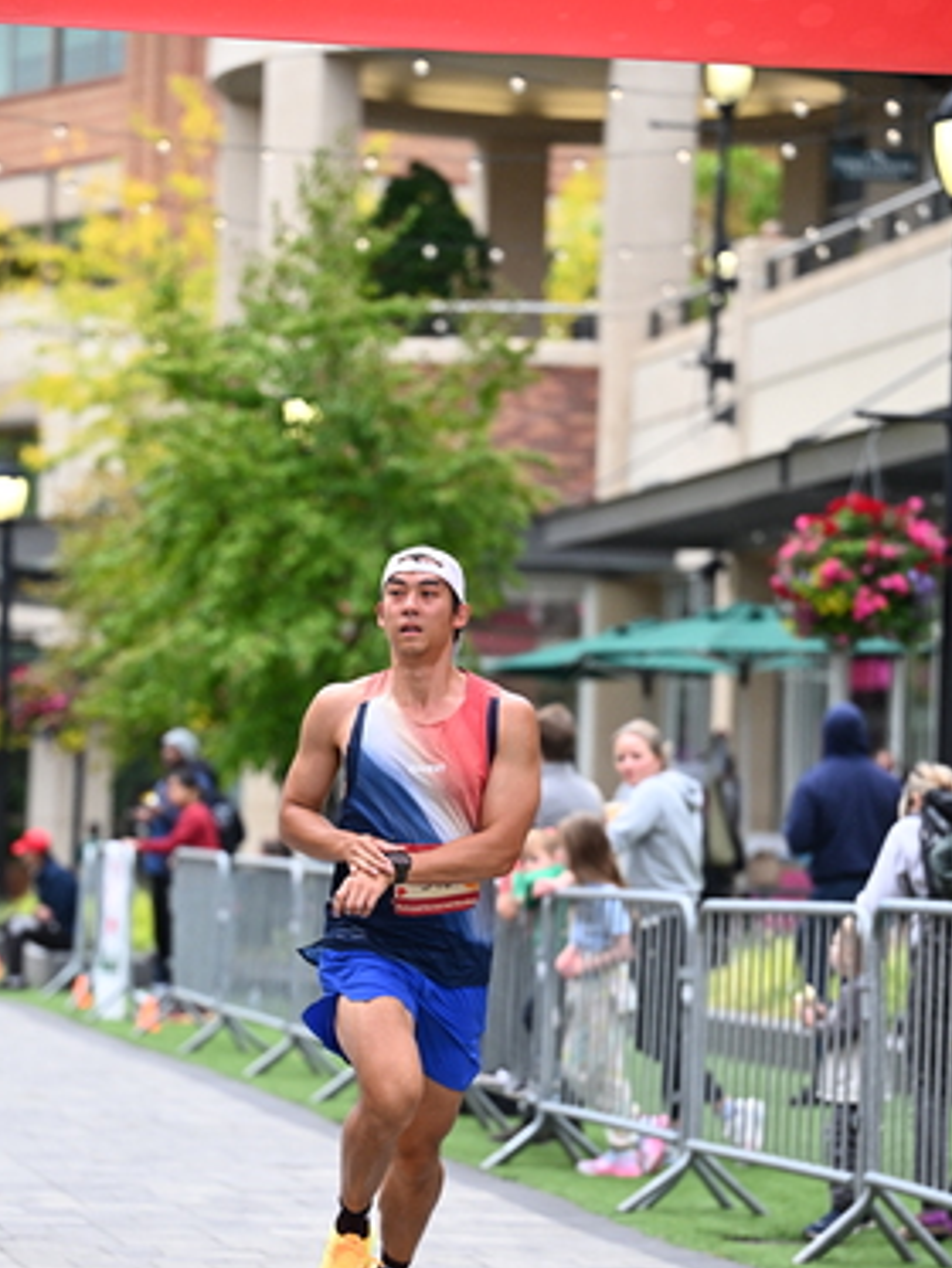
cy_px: 850
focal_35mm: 156
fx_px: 5717
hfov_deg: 9.5
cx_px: 410
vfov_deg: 12.6
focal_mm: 110
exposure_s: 1/2000
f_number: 2.8
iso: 1250
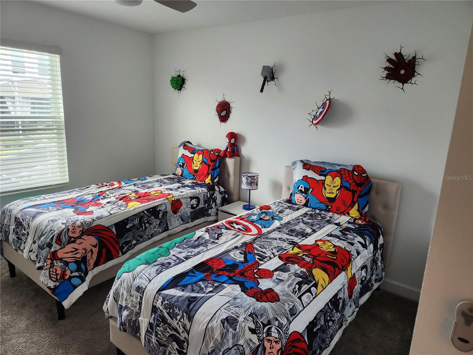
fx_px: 314
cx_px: 236
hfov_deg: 73.9
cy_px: 178
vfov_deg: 58.9
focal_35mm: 23
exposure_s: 1/180
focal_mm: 5.4
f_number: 1.8
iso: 200
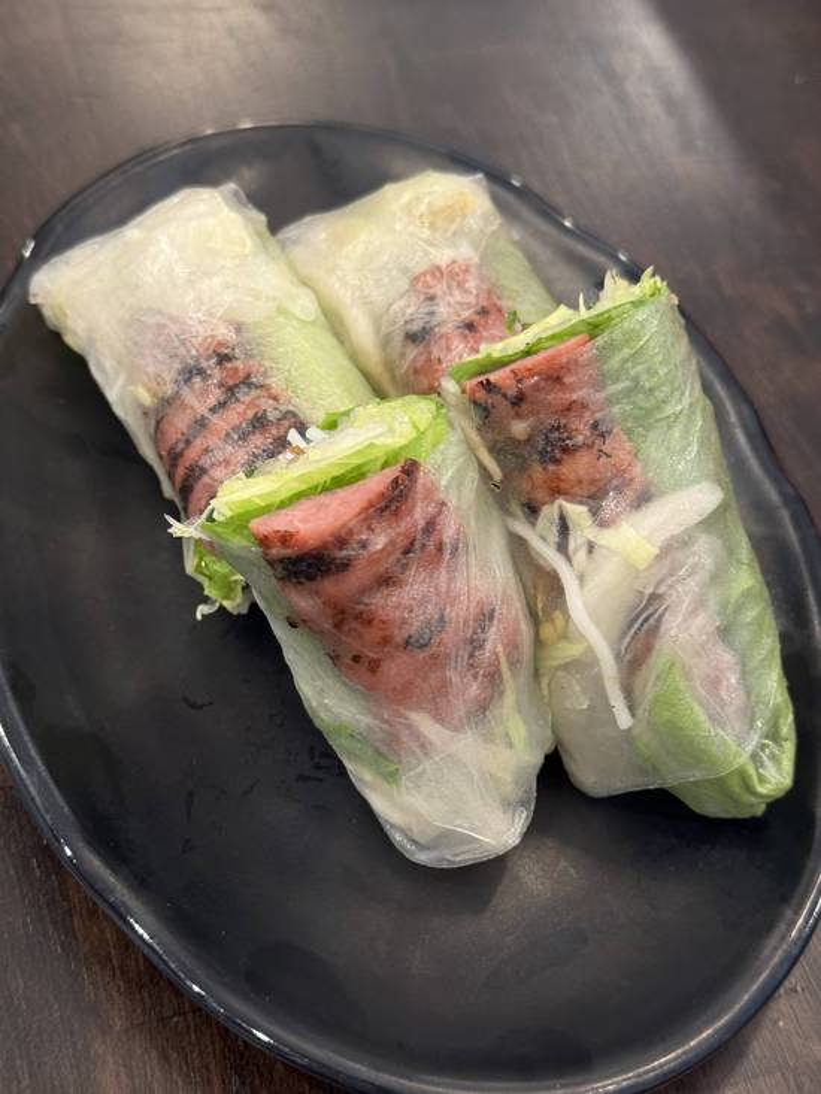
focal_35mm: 48
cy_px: 547
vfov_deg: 39.7
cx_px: 410
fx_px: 1517
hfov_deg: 30.3
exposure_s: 1/40
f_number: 1.78
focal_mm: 6.76
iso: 320
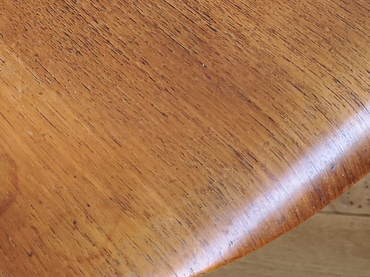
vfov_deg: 16.8
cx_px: 37
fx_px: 909
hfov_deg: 22.5
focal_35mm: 85
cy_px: -36
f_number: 1.8
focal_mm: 3.95
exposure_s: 1/50
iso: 160
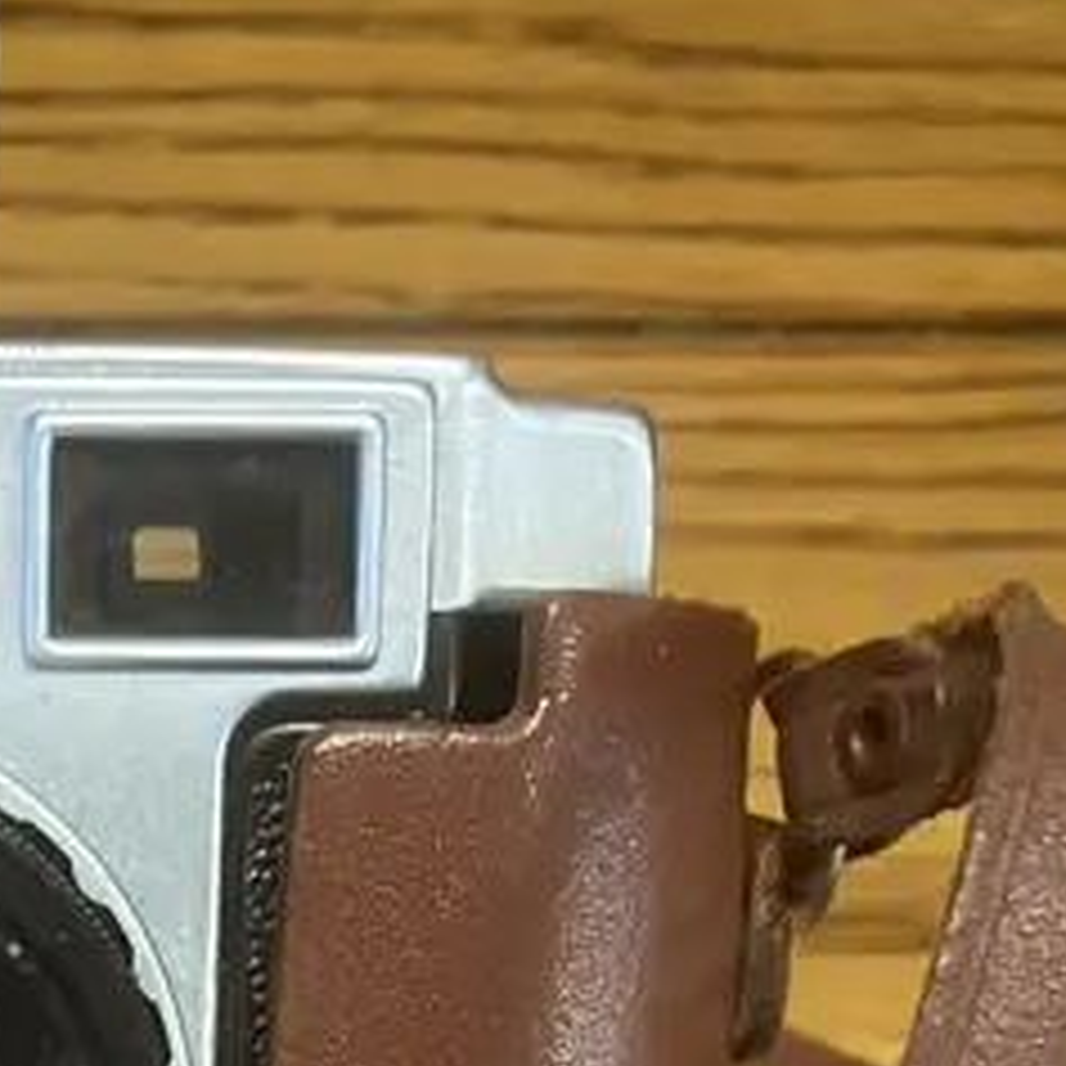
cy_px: 2038
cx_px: -108
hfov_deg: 15.8
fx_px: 3728
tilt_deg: -60.1
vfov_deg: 14.1
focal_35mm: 107
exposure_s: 1/50
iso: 320
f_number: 1.8
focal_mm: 3.99
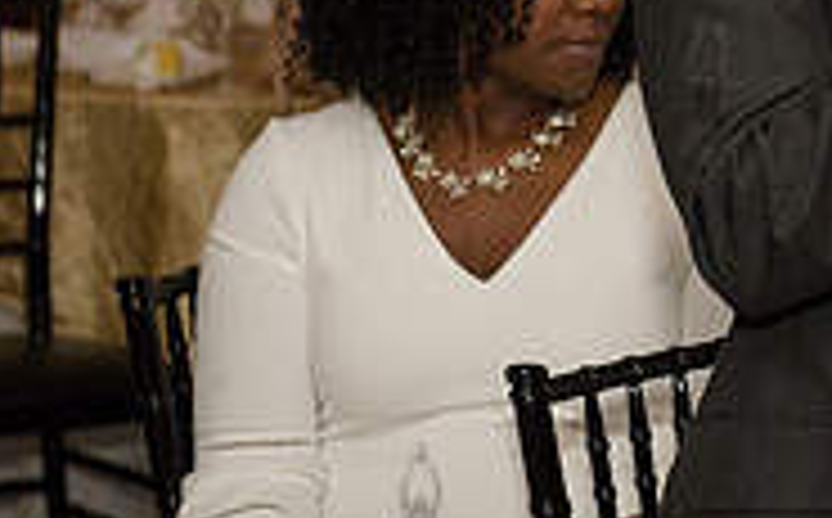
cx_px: 1286
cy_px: -133
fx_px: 5071
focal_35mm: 224
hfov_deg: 9.1
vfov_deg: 5.8
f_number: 4.5
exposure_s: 1/400
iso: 2500
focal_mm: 70
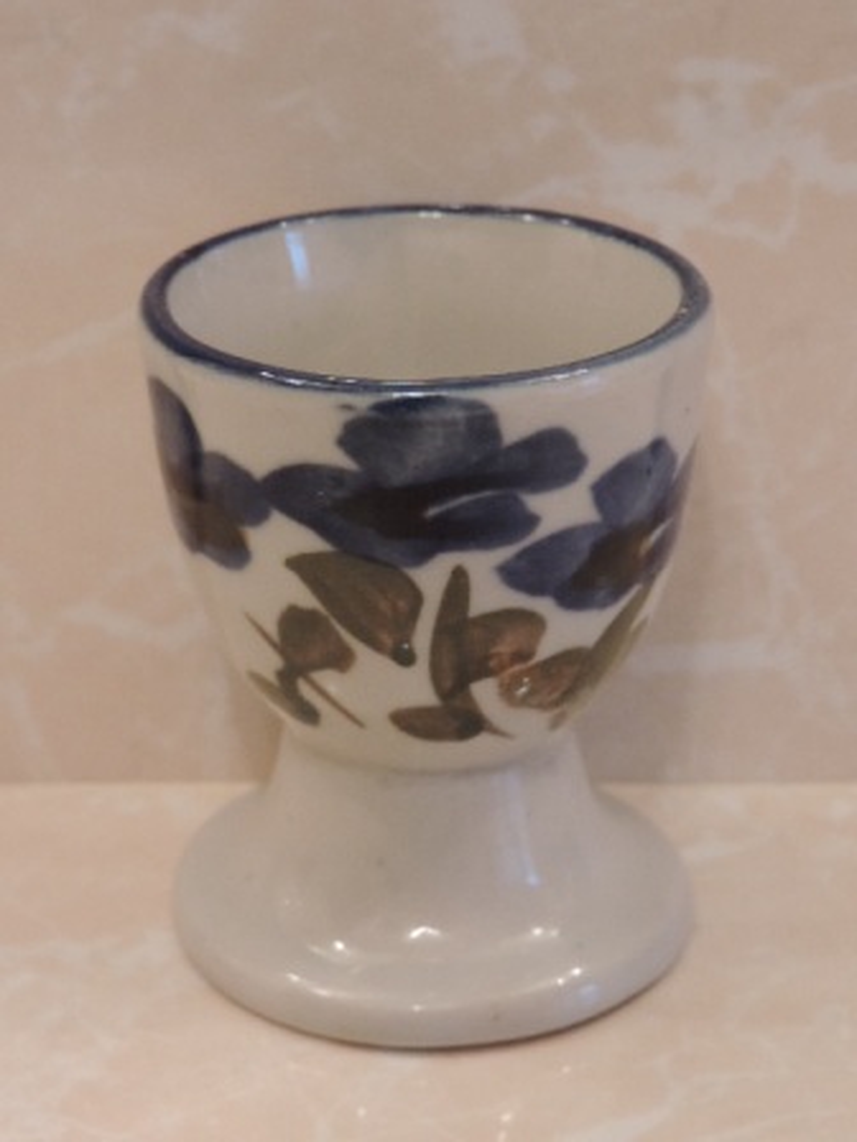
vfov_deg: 23.0
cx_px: 428
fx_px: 2806
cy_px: 571
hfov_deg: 17.4
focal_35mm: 85
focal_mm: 15.1
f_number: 4
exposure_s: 1/25
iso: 500
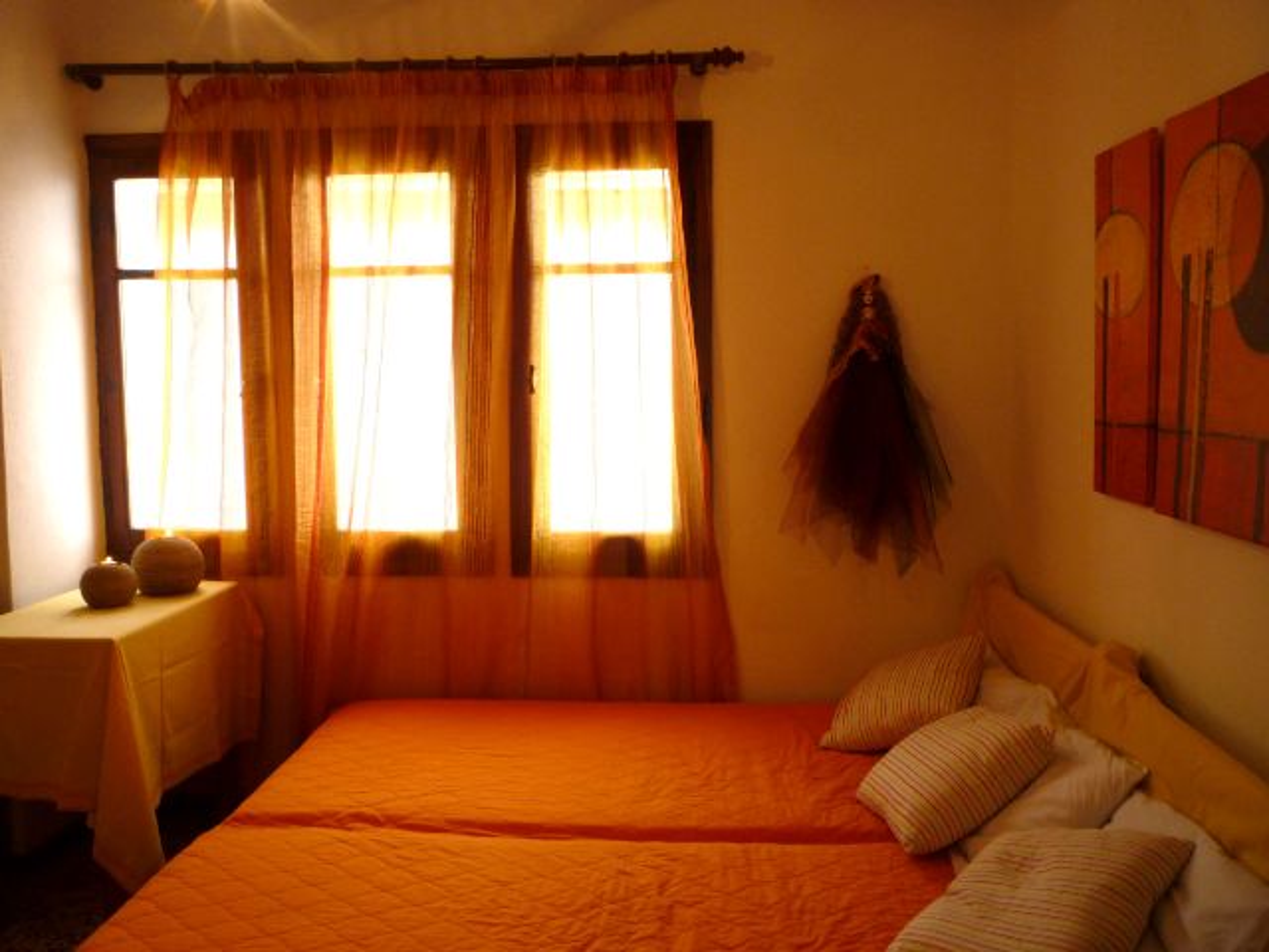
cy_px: 476
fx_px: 1063
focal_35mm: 29
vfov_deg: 48.2
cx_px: 634
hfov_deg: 61.7
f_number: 3.3
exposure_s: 1/30
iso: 125
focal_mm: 5.2
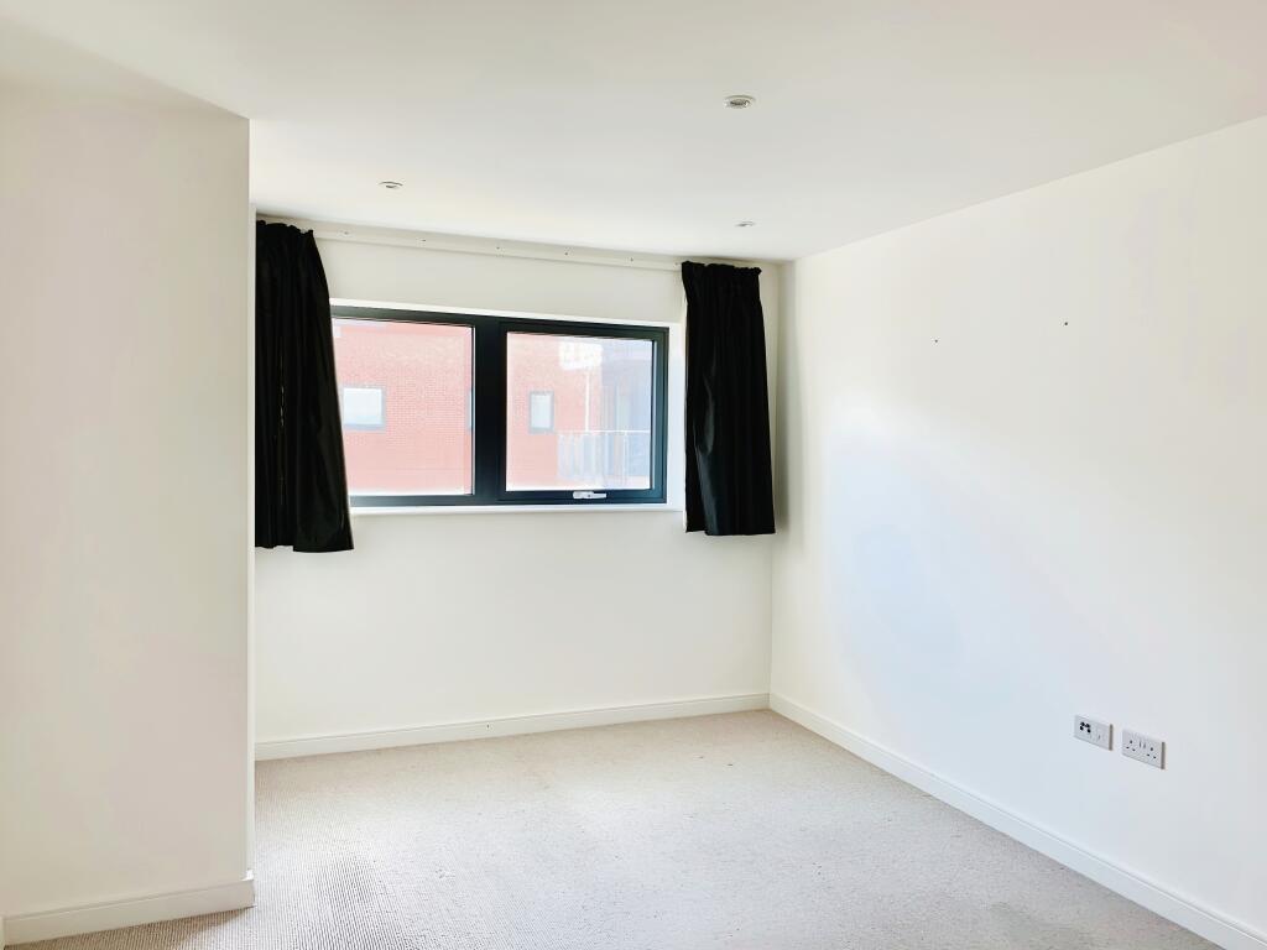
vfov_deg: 53.1
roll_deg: -0.6
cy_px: 475
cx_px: 634
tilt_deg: -2.3
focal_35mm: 26
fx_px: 952
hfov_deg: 67.3
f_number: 1.8
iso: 80
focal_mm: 4.25
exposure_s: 1/121
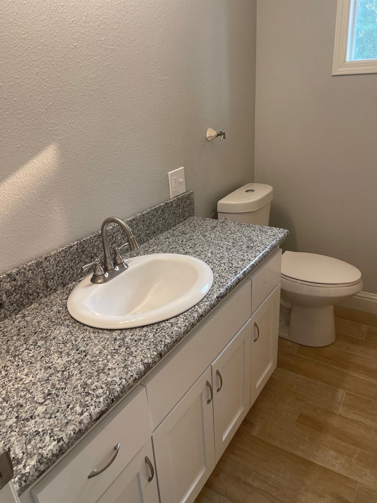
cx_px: 188
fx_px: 377
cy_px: 252
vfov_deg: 67.3
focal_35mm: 26
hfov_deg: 53.1
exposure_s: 1/120
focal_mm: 5.1
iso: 125
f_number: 1.6
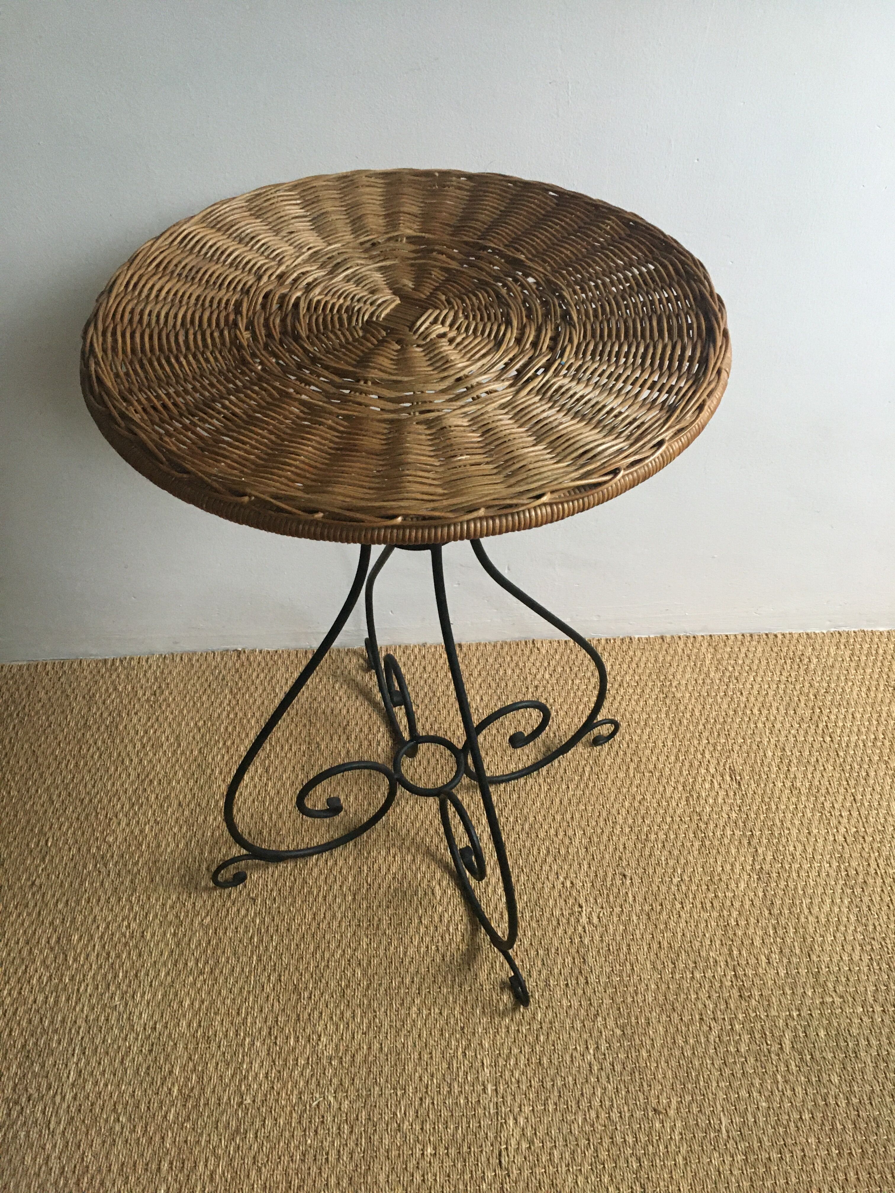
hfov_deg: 48.2
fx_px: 1000
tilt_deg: -45.8
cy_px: 596
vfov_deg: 61.7
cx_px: 448
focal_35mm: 29
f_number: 2.2
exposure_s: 1/25
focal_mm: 4.15
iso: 200
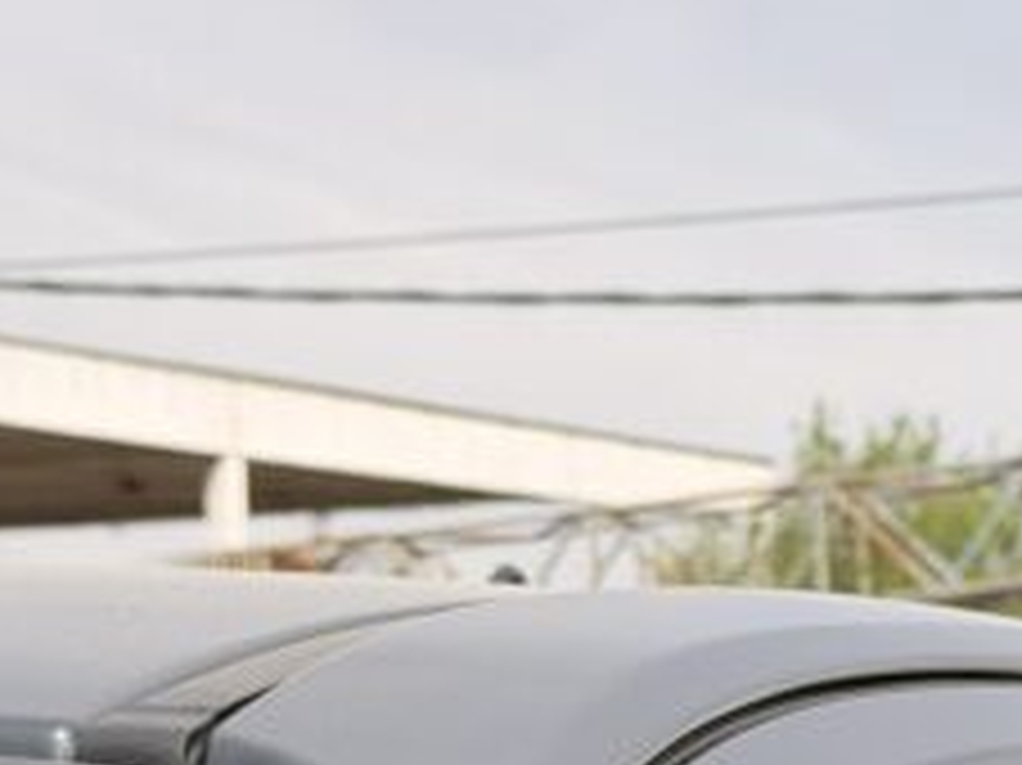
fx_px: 4987
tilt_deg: -3.9
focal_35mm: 169
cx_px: 945
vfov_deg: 8.5
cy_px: 1350
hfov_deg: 11.6
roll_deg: +1.3
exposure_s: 1/4329
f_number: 1.78
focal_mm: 6.76
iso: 64
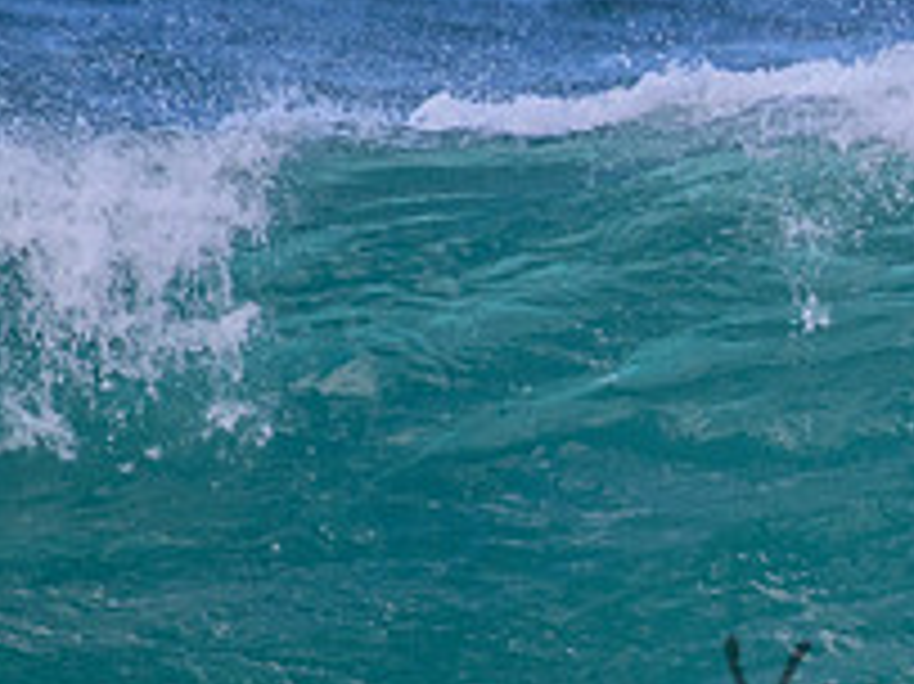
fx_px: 57975
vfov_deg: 0.7
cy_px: 668
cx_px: 1189
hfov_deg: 0.9
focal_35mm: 2197
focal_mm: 800
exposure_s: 1/1600
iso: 1800
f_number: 11
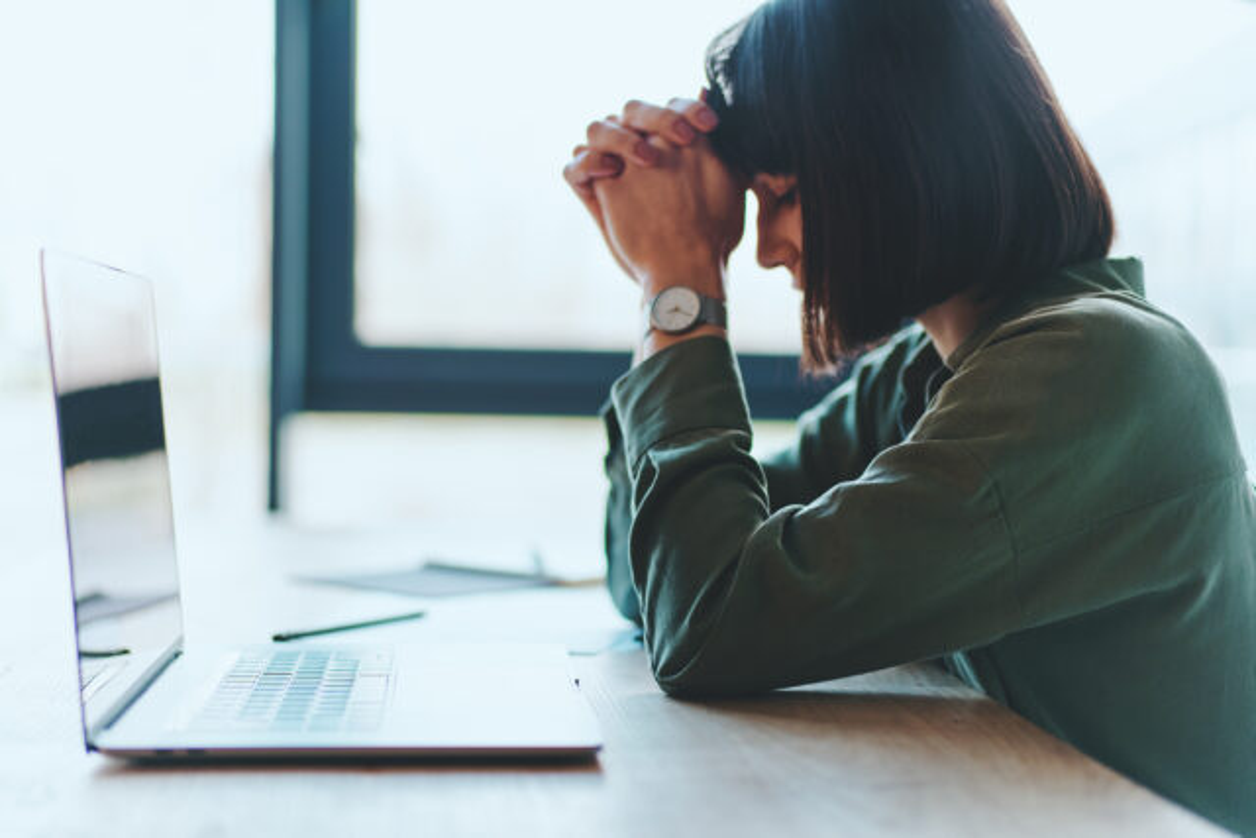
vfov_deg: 24.6
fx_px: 1919
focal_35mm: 55
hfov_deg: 36.2
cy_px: 419
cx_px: 628
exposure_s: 1/200
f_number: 1.8
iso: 100
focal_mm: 55
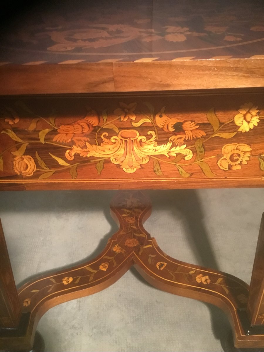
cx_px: 132
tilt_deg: -35.0
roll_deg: +1.3
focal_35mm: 31
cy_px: 176
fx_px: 315
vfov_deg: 58.4
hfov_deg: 45.4
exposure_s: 1/20
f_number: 2.4
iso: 200
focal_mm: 3.3
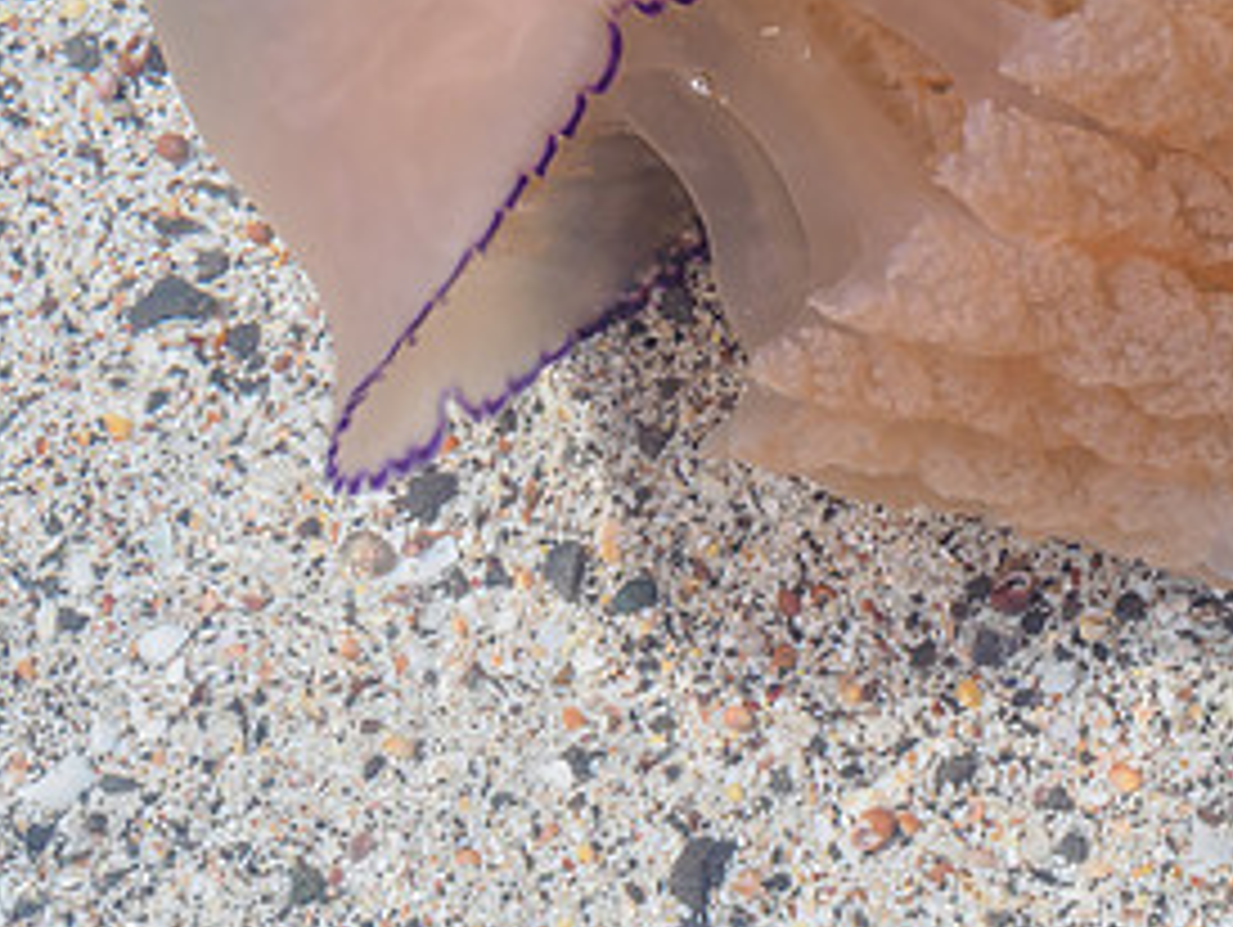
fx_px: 3922
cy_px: -2
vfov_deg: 13.3
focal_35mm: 110
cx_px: 999
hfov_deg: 17.7
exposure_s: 1/50
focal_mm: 26
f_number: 11
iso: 200
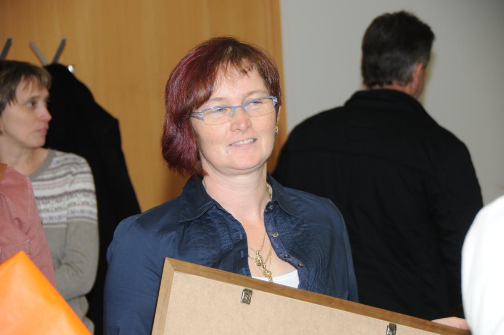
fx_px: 1783
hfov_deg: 16.1
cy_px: 168
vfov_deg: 10.7
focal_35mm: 128
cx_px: 252
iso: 400
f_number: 5.6
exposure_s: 1/60
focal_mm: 85
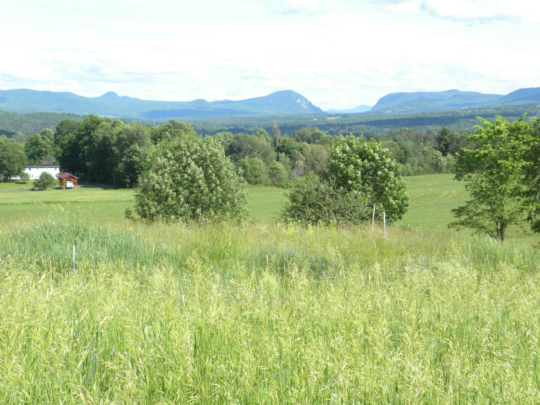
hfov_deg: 29.4
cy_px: 202
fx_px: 1030
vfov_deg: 22.3
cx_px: 270
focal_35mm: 66
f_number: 8
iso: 64
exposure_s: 1/60
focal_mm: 11.8
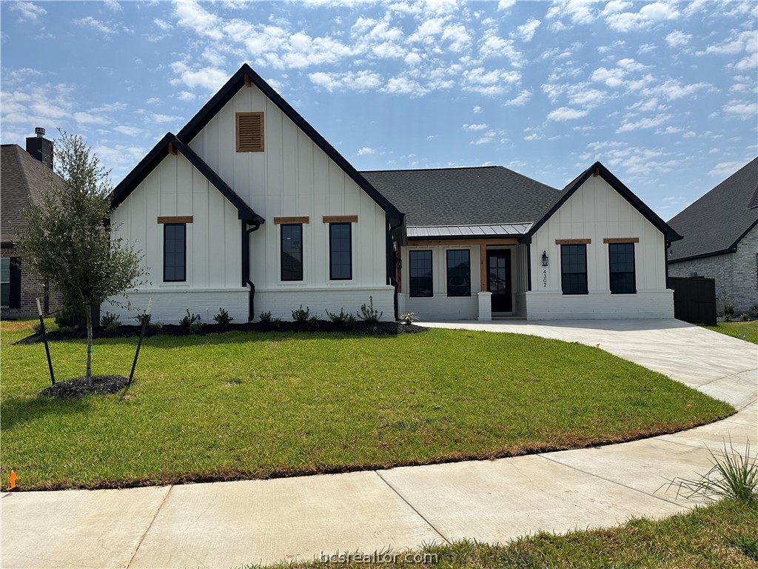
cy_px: 284
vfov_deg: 56.8
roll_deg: +1.2
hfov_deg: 71.6
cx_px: 379
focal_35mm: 24
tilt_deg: +1.3
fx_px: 526
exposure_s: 1/10753
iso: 80
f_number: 1.78
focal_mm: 6.86
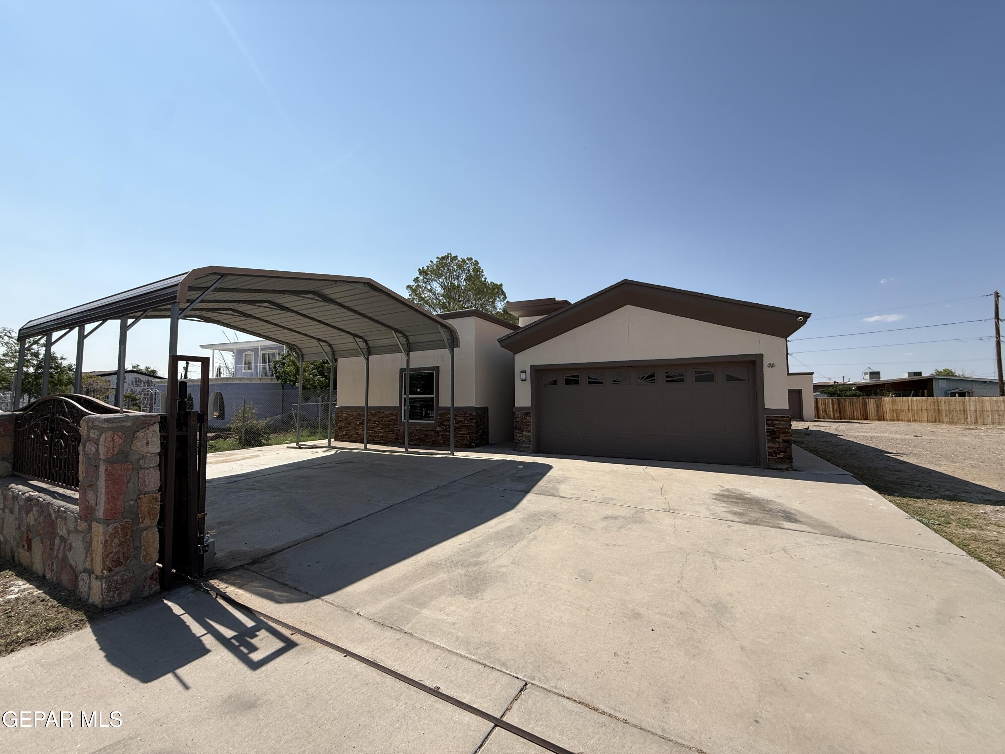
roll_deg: -0.2
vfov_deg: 85.7
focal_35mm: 14
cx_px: 502
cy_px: 377
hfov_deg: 102.1
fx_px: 406
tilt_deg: +5.1
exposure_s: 1/2237
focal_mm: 2.22
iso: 50
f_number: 2.2
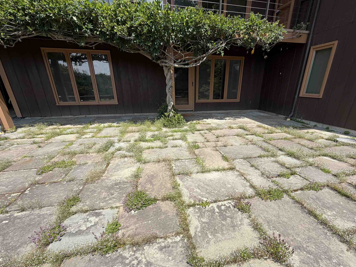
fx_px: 165
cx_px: 190
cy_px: 150
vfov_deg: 77.8
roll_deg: +0.7
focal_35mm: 16
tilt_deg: -21.9
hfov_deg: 94.4
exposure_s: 1/770
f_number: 2.2
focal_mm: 2.22
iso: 32
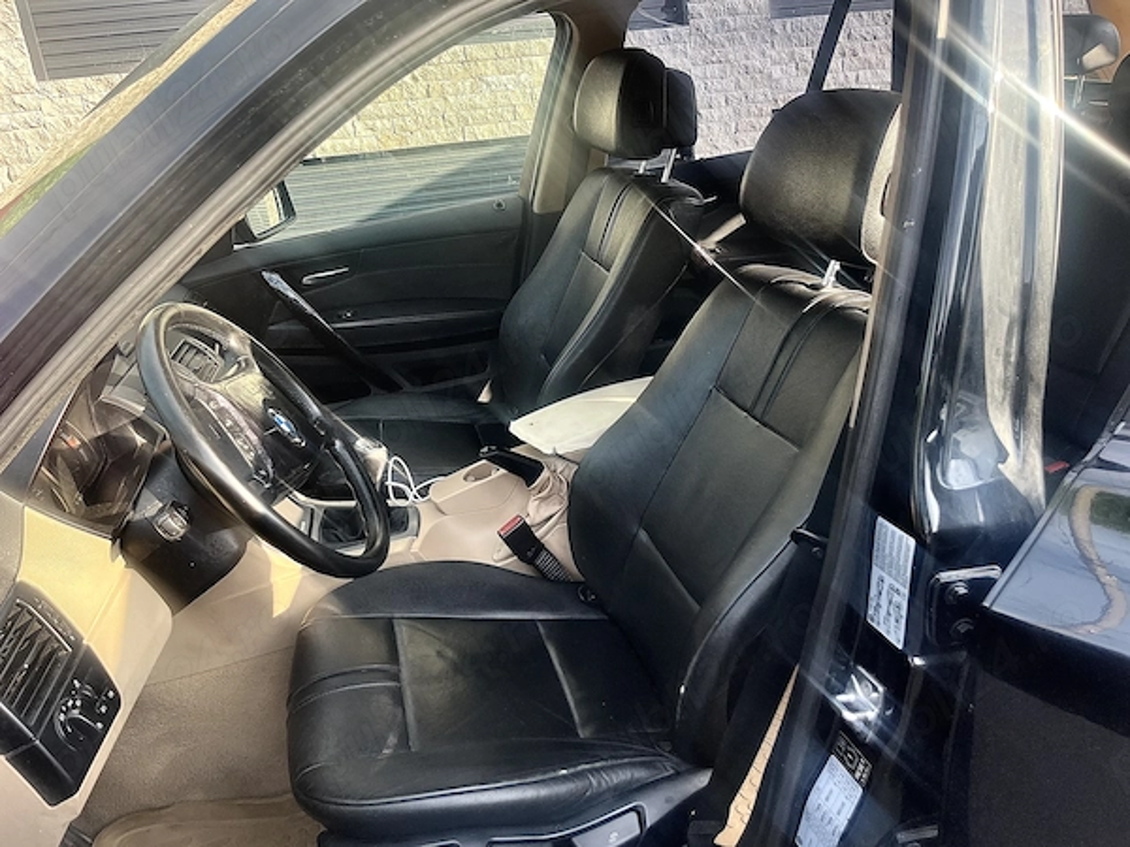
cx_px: 565
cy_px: 424
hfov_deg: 67.3
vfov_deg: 53.1
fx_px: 849
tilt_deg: -19.3
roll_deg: +6.7
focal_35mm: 26
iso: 50
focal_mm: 5.1
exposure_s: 1/493
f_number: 1.6
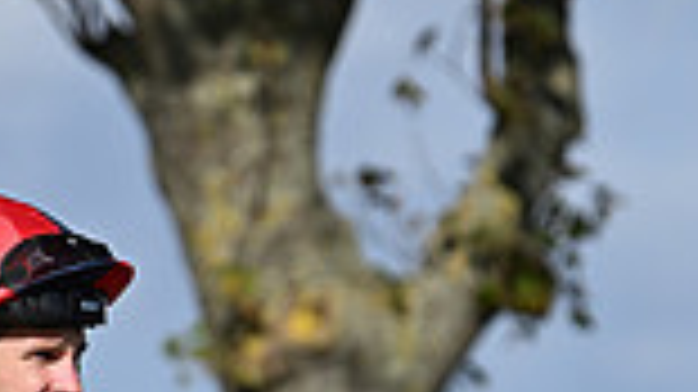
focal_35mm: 686
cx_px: -99
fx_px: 12690
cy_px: 840
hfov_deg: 3.1
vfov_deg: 1.8
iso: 500
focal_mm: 175
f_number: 4
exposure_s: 1/10000
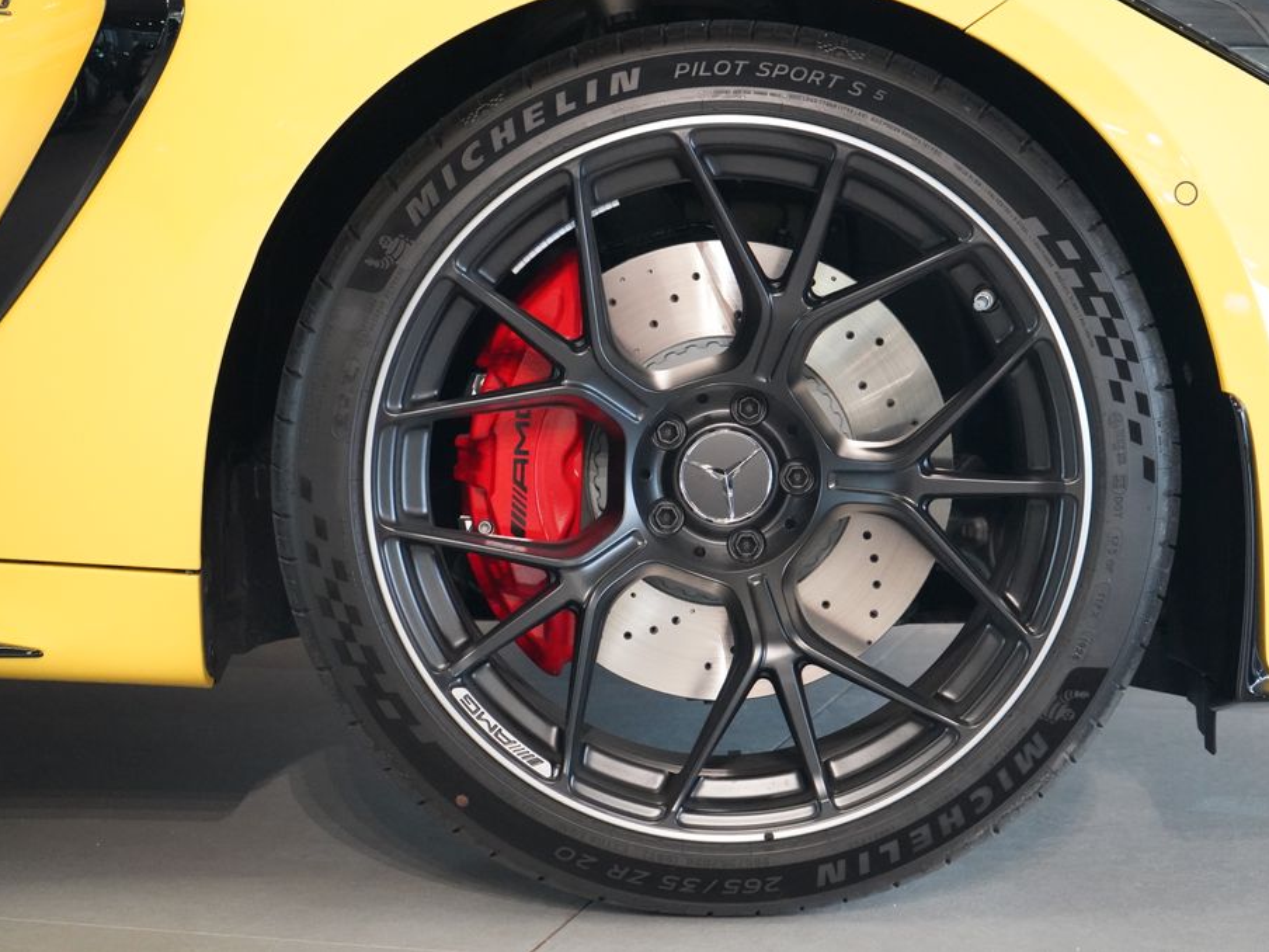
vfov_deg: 20.2
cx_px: 691
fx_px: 2676
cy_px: 474
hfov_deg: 26.7
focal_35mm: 73
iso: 12800
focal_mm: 67
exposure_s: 1/160
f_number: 5.6
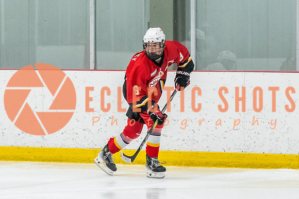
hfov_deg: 6.9
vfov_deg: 4.6
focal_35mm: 297
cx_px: 142
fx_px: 2468
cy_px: 179
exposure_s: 1/800
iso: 3200
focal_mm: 86
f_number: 2.8
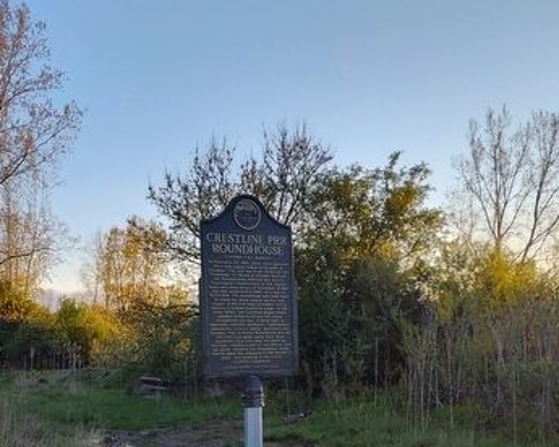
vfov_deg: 28.1
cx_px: 248
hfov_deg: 36.0
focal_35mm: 52
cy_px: 400
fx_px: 860
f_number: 1.8
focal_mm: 5.56
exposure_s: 1/436
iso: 100
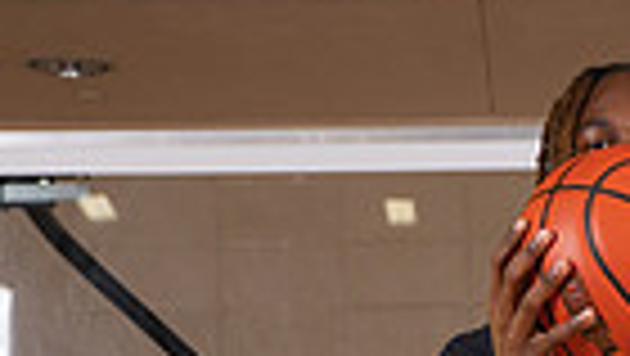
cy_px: 910
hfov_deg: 13.7
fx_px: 2591
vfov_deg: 7.3
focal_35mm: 155
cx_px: 603
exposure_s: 1/320
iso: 320
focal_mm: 46
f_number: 7.1
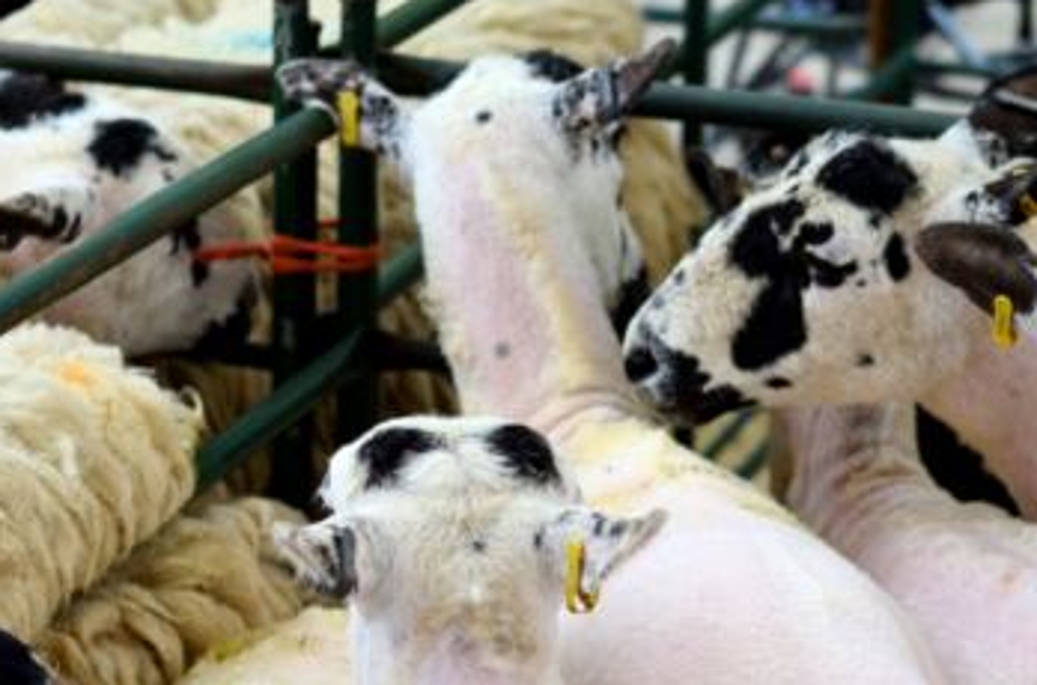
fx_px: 3964
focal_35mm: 138
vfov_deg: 9.9
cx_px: 846
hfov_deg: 14.8
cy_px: 555
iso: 200
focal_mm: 50
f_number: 2.8
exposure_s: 1/1000
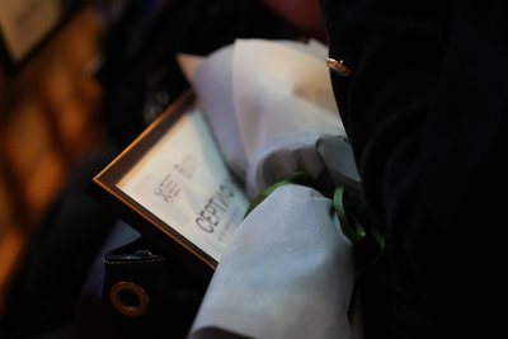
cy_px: 170
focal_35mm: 70
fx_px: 988
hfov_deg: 28.8
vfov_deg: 19.5
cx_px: 254
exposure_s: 1/125
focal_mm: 70
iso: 12800
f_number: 2.8
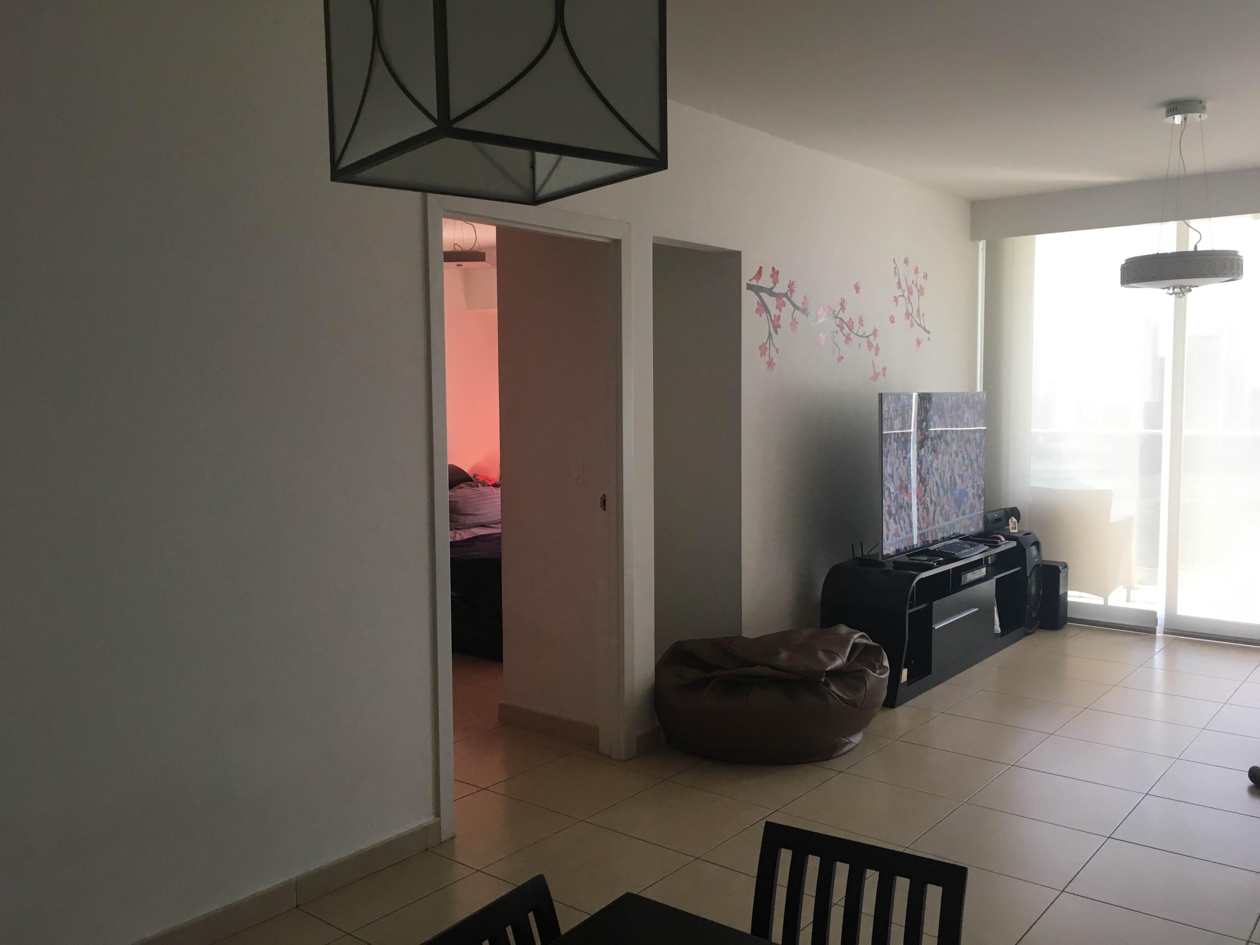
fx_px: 1056
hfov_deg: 61.7
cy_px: 472
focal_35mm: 29
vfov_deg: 48.2
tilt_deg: -3.7
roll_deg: +0.8
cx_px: 630
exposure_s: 1/33
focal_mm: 4.15
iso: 40
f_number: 2.2
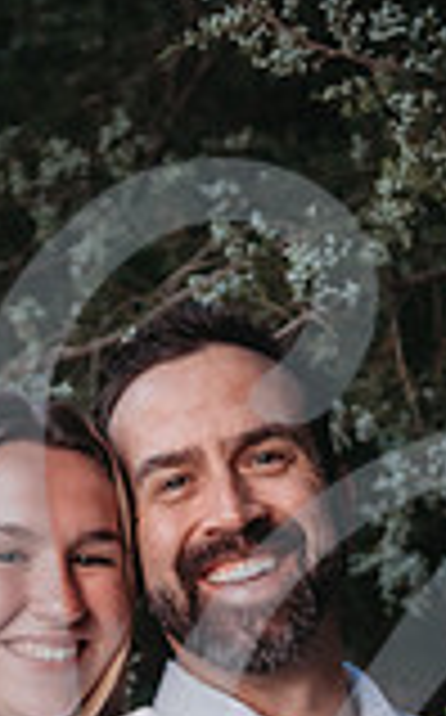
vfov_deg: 12.5
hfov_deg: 8.1
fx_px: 3159
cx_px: 108
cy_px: 919
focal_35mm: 162
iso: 320
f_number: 2.8
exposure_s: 1/400
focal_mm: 56
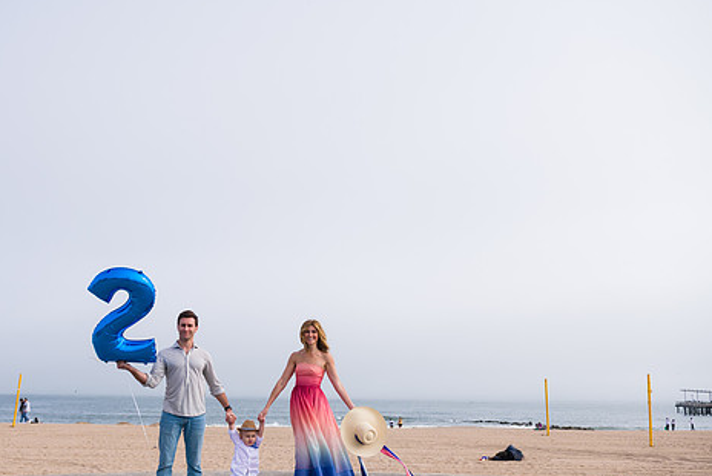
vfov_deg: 33.4
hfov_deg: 48.1
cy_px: 266
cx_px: 282
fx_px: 792
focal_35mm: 40
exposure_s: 1/2000
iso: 200
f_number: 5
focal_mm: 32
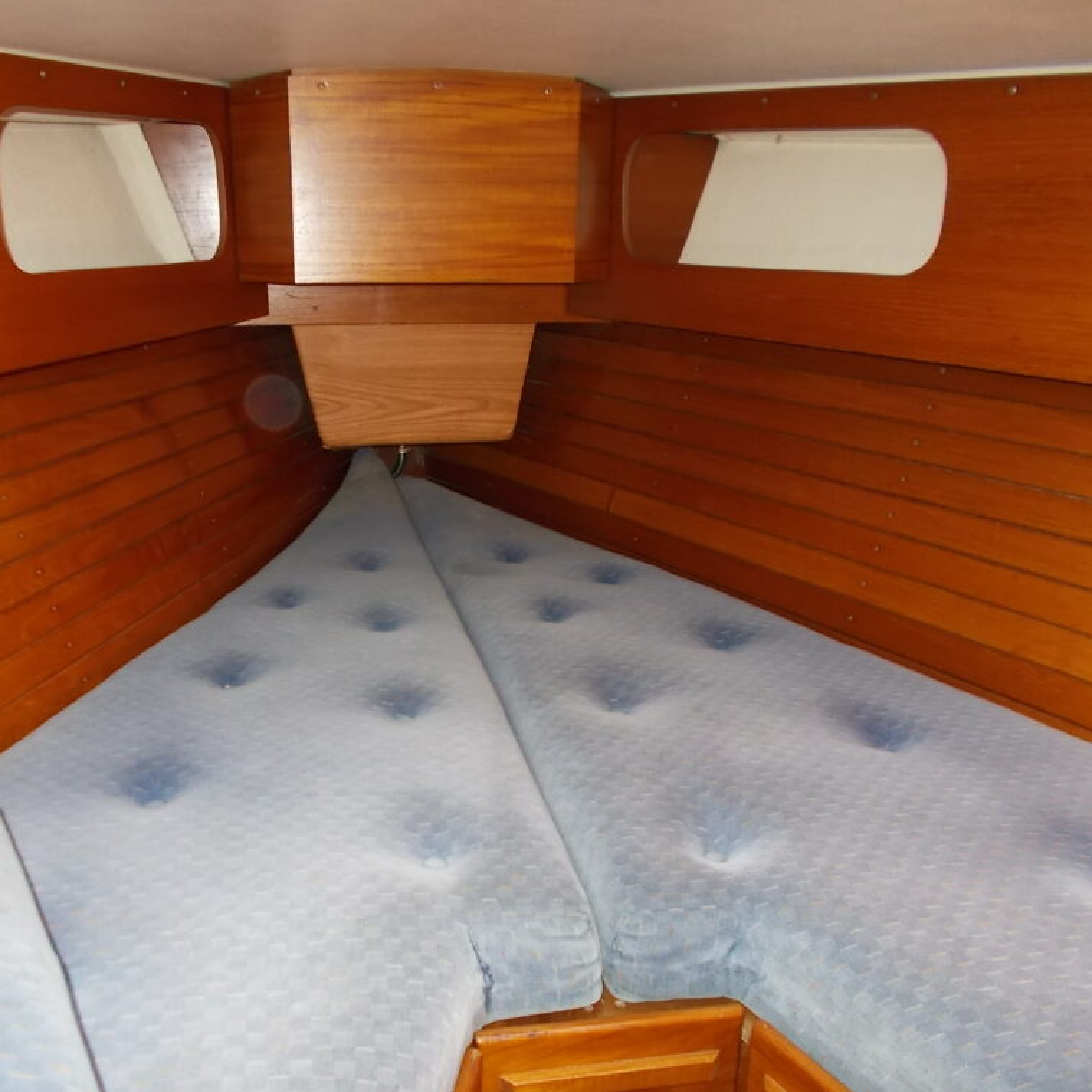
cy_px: 550
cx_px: 460
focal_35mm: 31
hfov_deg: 52.3
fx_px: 1106
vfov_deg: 52.5
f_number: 3.2
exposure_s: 1/25
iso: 200
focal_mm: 4.6
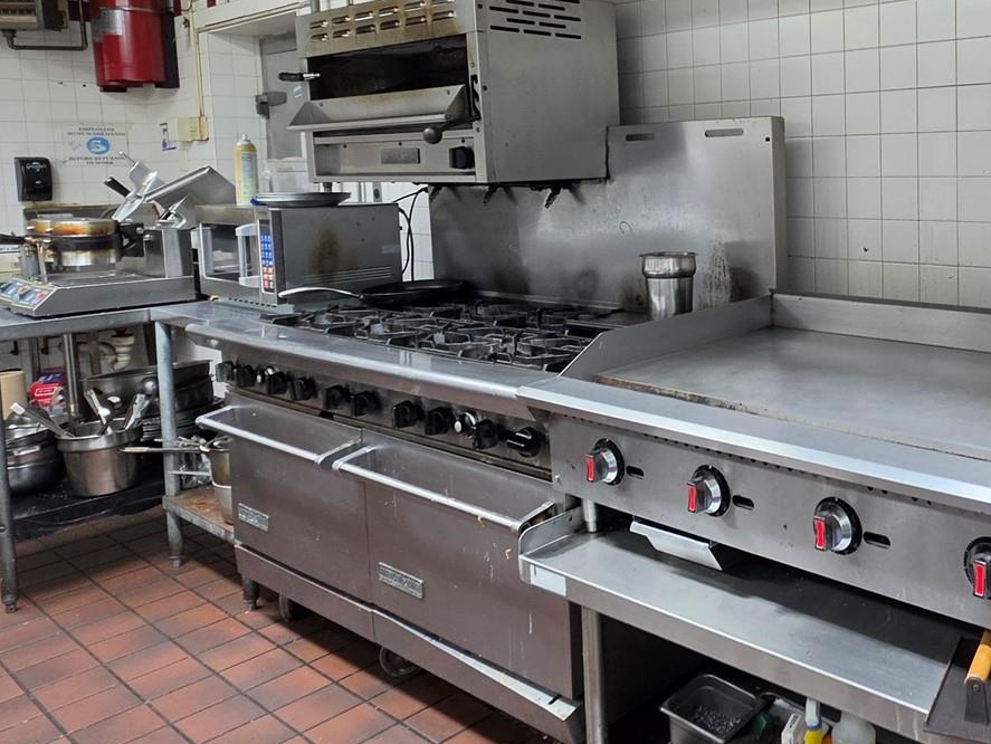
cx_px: 840
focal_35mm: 30
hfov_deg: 54.3
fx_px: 859
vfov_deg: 46.1
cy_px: 248
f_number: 1.9
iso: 200
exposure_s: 1/60
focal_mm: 2.2
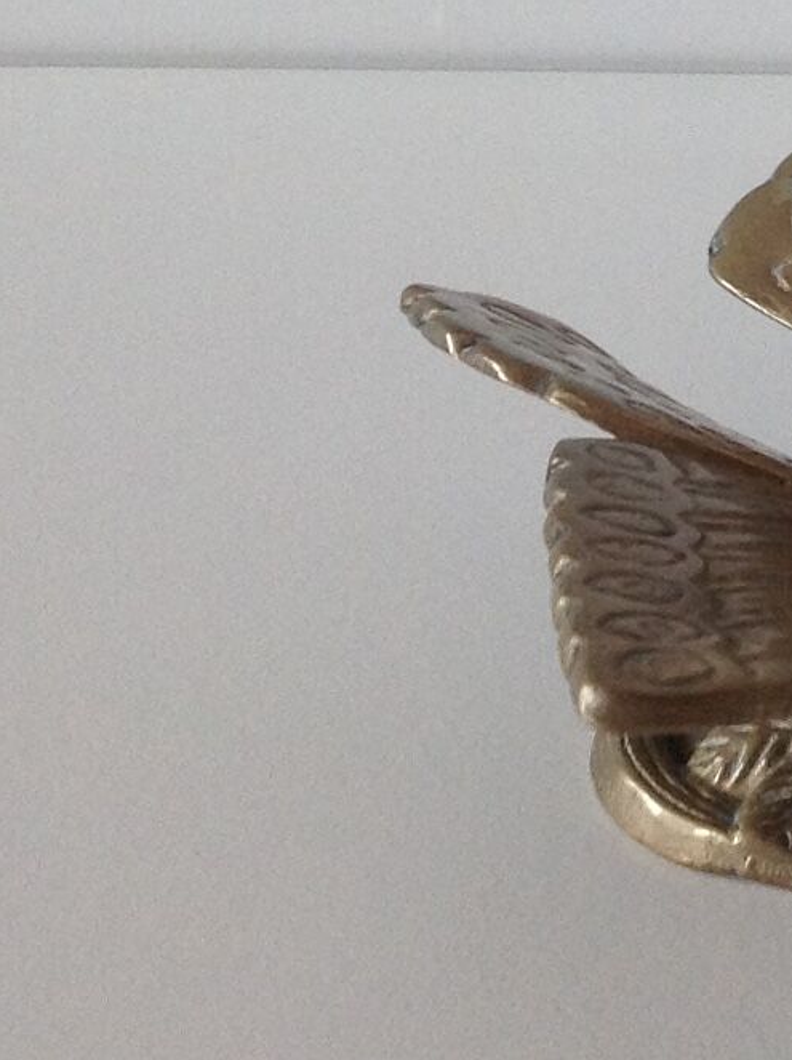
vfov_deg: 14.0
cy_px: -208
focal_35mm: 137
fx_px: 4187
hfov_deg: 10.5
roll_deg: +0.6
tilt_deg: -16.5
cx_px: 1059
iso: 64
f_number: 2.4
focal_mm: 4.28
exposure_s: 1/120
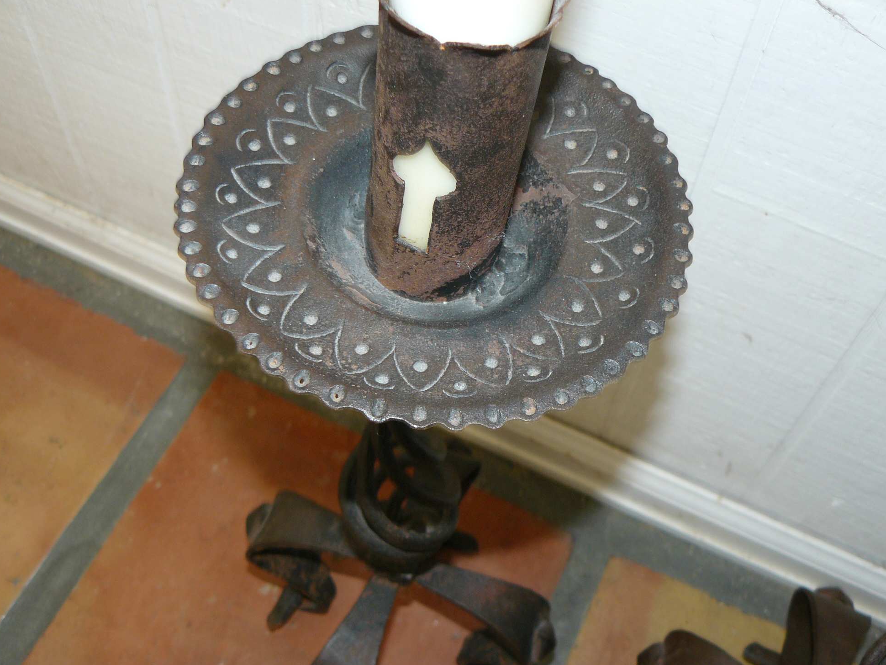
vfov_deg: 37.7
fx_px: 973
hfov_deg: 49.0
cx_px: 447
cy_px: 348
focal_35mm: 38
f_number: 2.8
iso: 100
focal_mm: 6
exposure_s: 1/30
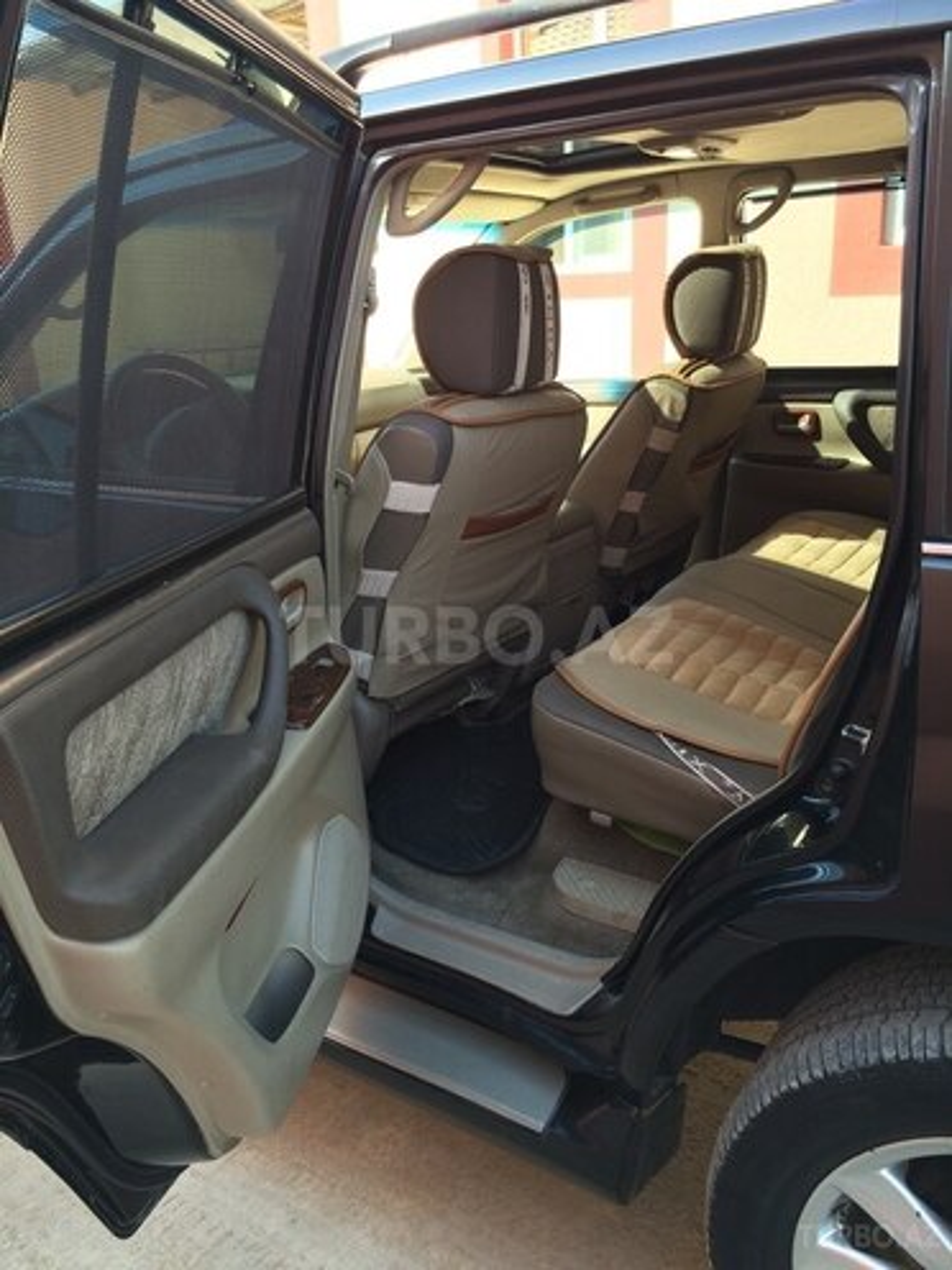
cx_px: 476
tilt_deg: -17.8
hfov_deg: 48.2
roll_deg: +2.5
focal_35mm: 29
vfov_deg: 61.7
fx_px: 1063
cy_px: 635
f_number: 2.2
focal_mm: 4.15
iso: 32
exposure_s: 1/121
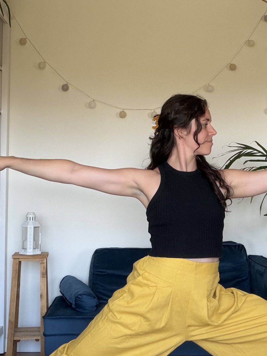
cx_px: 167
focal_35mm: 55
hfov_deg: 26.5
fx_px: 566
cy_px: 164
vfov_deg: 34.9
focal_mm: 2.71
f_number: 1.9
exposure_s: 1/85
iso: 80
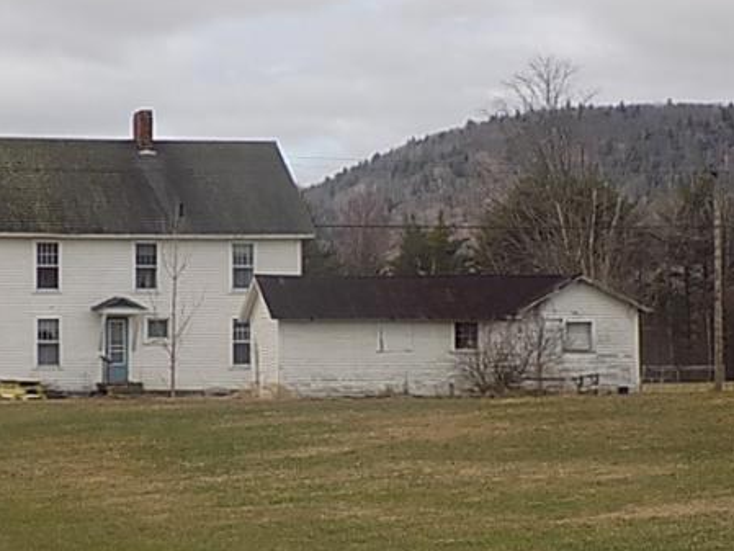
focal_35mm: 199
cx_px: 327
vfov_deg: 7.5
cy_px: 309
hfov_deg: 9.9
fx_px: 4221
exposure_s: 1/320
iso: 80
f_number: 5.2
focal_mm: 27.3
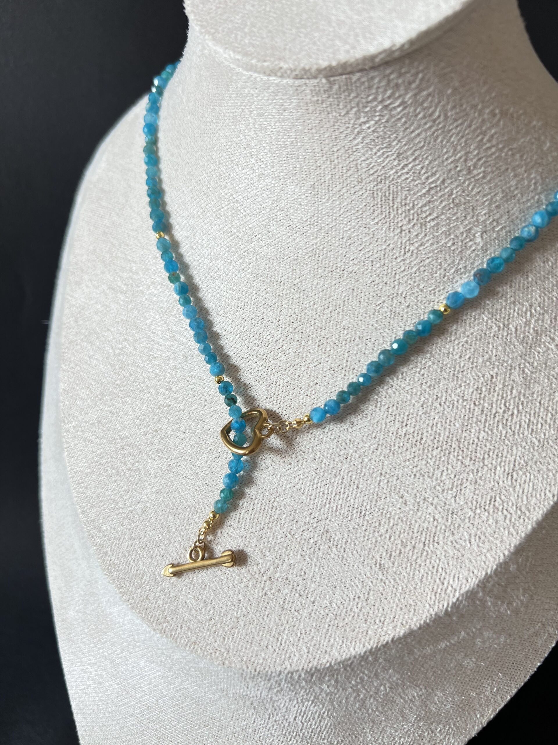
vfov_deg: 67.3
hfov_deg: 53.1
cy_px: 372
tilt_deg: -26.6
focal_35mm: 26
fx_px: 559
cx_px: 279
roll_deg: -5.0
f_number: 1.5
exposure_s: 1/121
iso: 64
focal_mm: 5.7
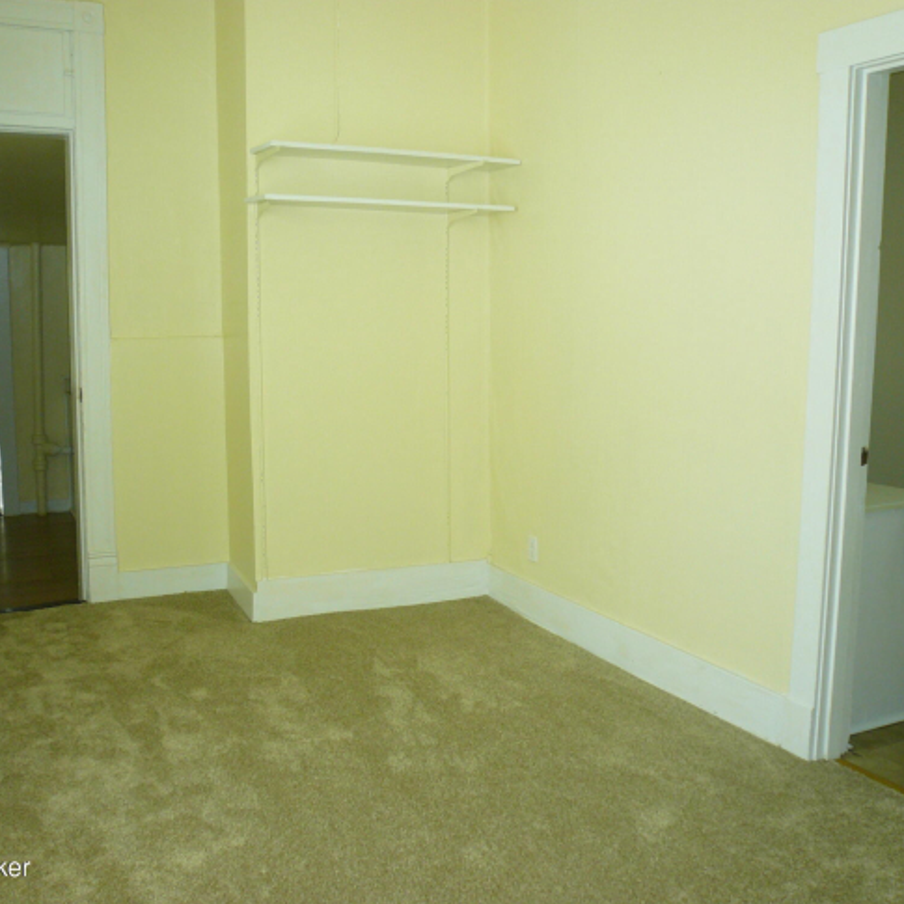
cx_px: 405
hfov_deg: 48.4
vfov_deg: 48.4
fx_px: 1005
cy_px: 444
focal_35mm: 34
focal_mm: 4.6
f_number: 2.8
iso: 100
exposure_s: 1/40
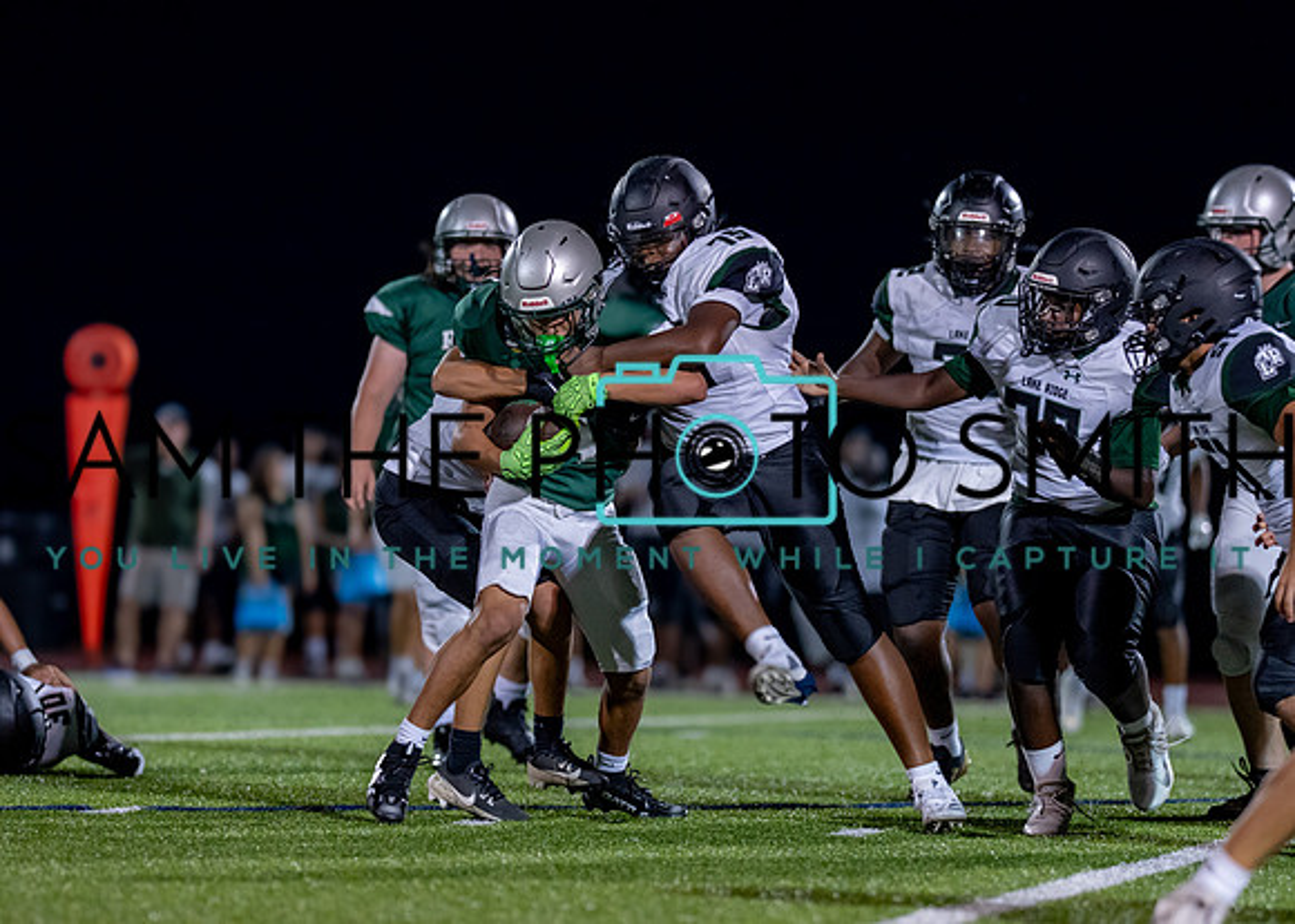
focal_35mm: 235
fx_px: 8641
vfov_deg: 6.1
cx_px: 738
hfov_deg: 8.6
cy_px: 487
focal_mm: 135
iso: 1250
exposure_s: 1/1250
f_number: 1.8
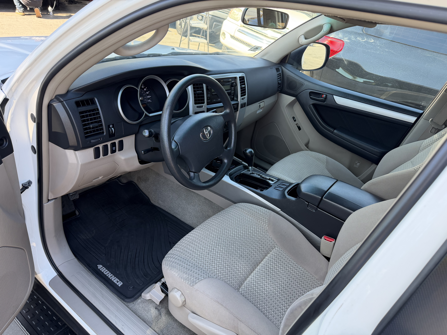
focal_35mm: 24
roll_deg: -7.2
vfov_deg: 56.8
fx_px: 310
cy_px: 168
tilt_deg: -30.2
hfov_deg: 71.6
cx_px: 224
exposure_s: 1/183
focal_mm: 6.76
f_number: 1.78
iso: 100
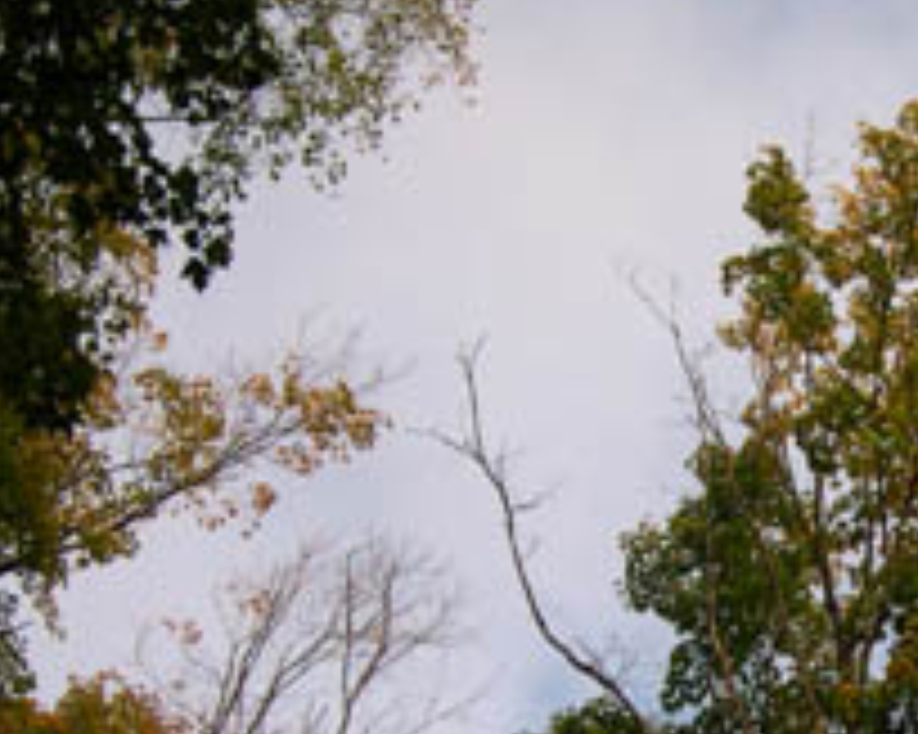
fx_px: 2227
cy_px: 594
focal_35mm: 82
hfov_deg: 22.4
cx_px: 927
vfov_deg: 18.5
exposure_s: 1/387
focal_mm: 8
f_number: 2.8
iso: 100
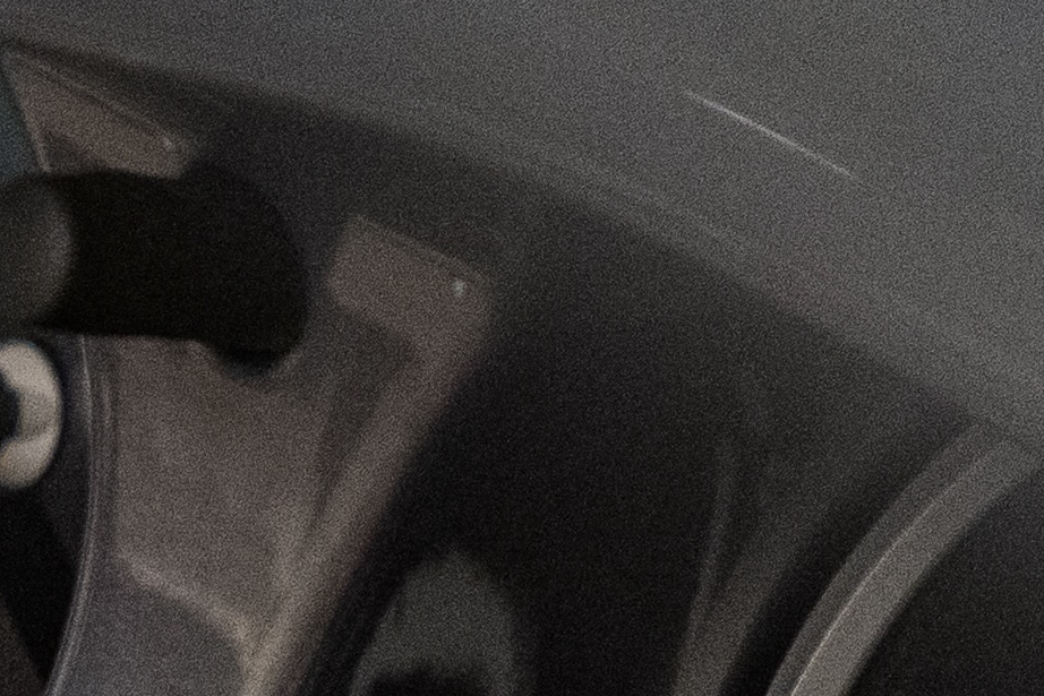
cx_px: -799
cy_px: 2434
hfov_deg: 3.8
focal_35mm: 532
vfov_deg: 2.5
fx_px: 15429
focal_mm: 70
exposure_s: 1/100
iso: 2500
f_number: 2.8
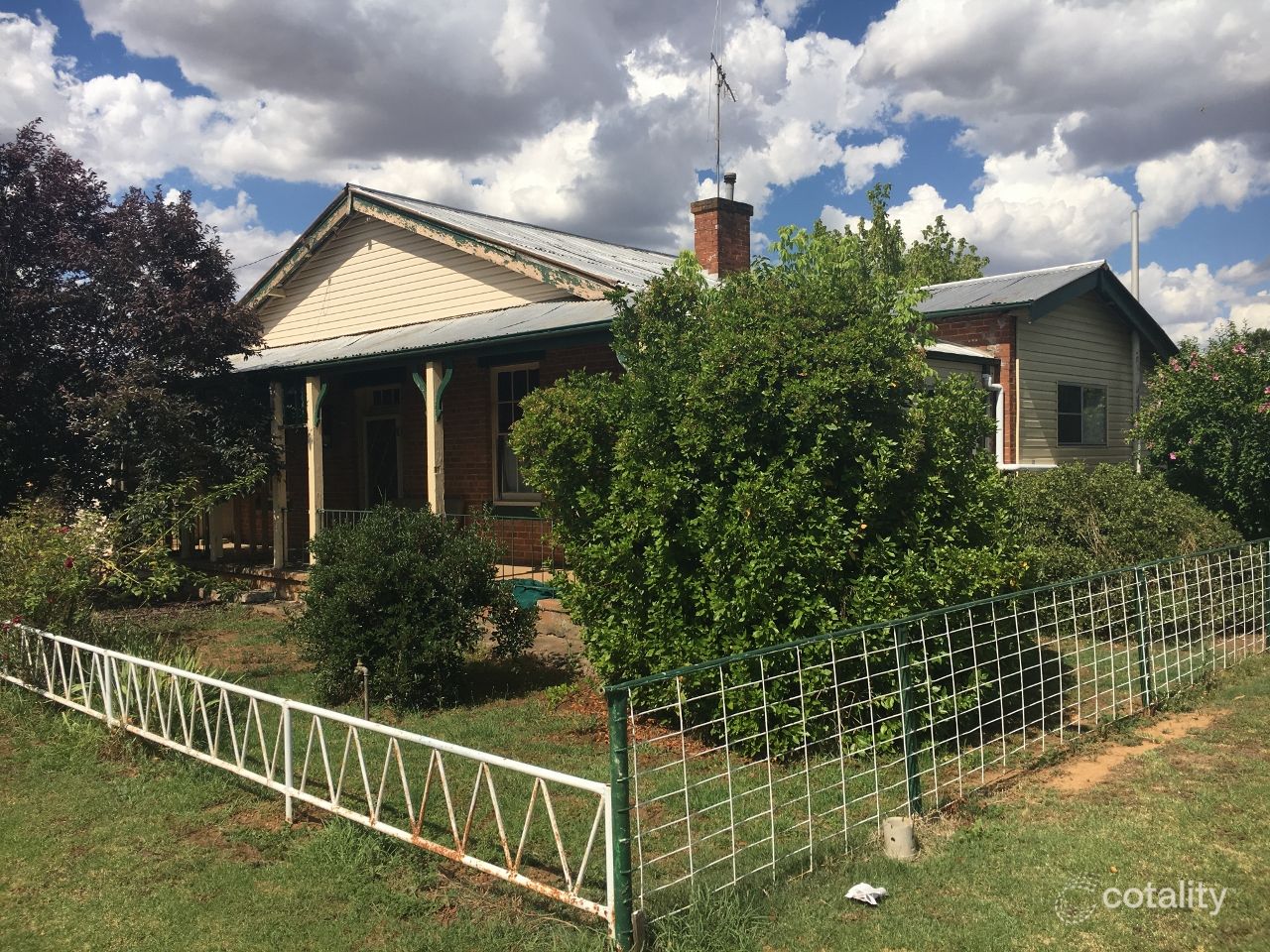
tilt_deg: +1.1
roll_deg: +0.0
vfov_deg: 48.2
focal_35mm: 29
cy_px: 476
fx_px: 1064
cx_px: 635
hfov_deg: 61.7
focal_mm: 4.15
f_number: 2.2
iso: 25
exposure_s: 1/2404
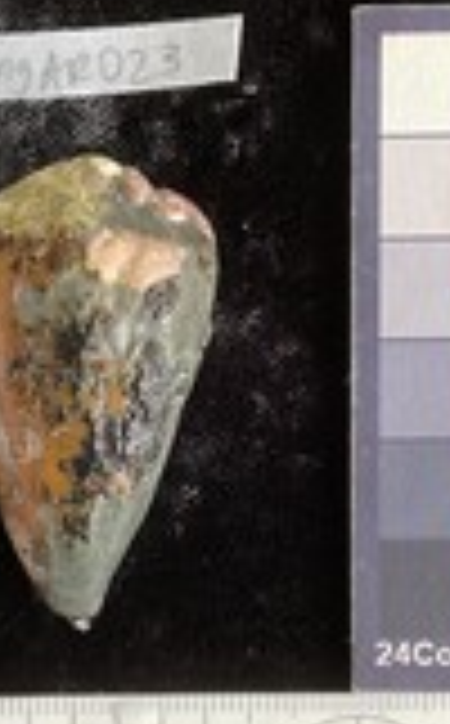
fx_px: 1321
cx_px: 122
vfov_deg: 30.7
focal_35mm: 67
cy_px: 375
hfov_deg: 19.2
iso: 80
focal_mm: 3
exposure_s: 1/60
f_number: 1.8
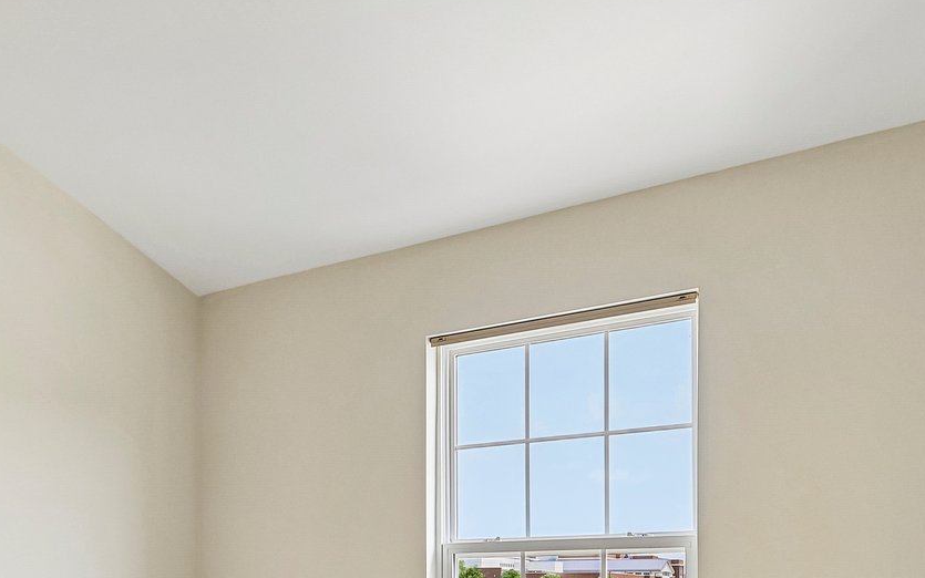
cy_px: 598
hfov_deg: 54.4
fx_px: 882
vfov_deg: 32.8
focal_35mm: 35
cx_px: 326
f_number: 8
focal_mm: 14
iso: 100
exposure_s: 1/50
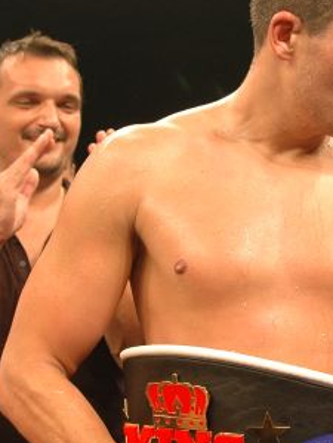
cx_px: 314
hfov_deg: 17.1
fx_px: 1090
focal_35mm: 85
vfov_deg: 23.0
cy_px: 254
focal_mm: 28
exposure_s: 1/400
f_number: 2.8
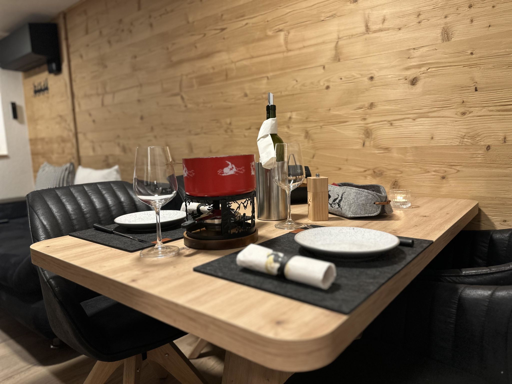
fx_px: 355
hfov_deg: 71.6
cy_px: 192
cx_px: 256
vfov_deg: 56.8
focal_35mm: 24
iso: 200
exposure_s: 1/50
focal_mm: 6.86
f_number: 1.78
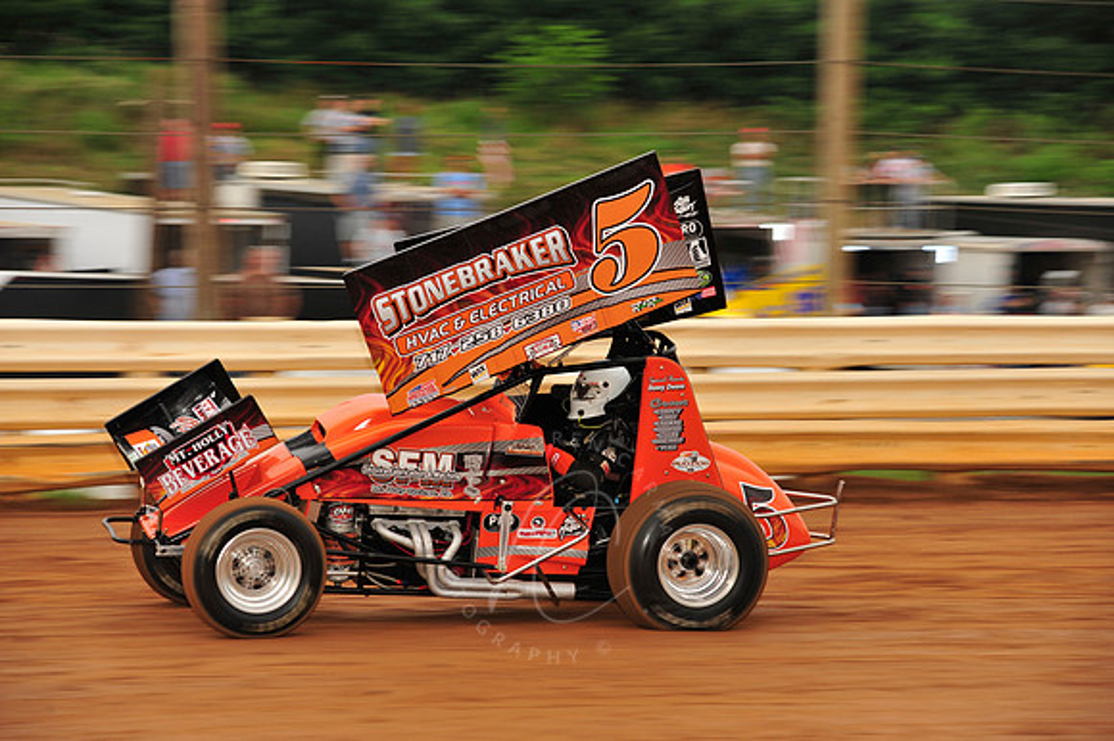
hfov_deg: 13.3
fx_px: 4793
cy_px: 370
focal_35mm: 155
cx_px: 557
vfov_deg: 8.8
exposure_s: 1/320
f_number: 8
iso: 500
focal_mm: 155
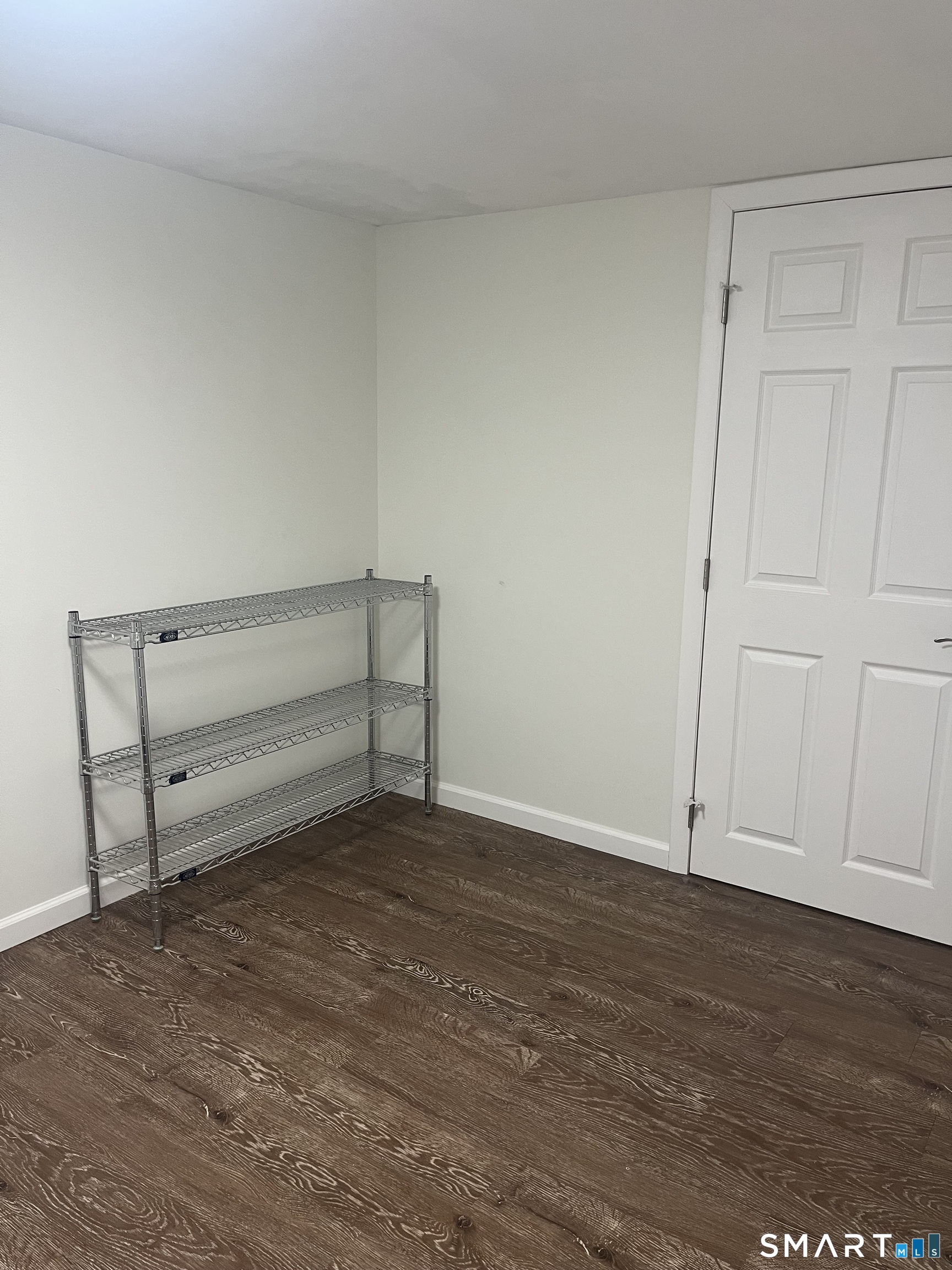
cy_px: 635
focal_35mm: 26
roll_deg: -1.2
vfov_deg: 67.3
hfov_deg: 53.1
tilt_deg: -12.6
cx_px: 476
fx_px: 953
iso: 125
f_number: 1.6
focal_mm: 5.1
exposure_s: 1/60
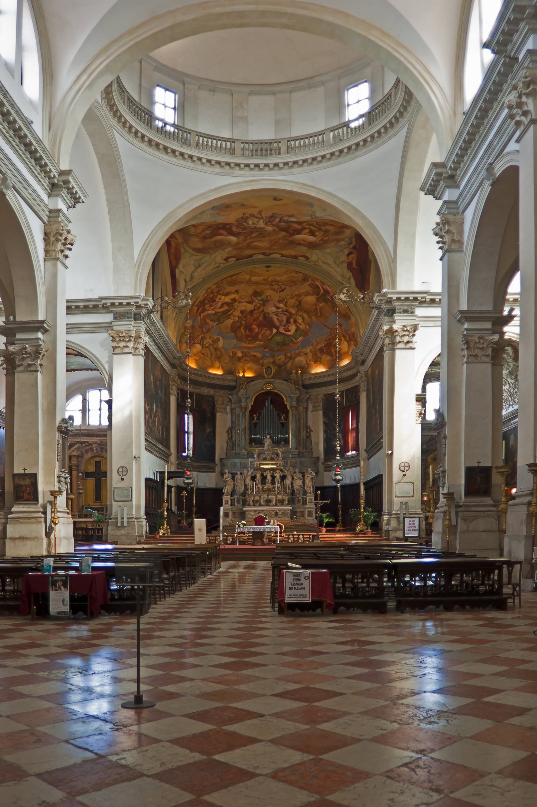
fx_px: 672
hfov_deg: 43.6
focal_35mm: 30
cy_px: 404
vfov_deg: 62.0
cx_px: 268
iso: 125
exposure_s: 1/30
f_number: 2
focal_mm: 20
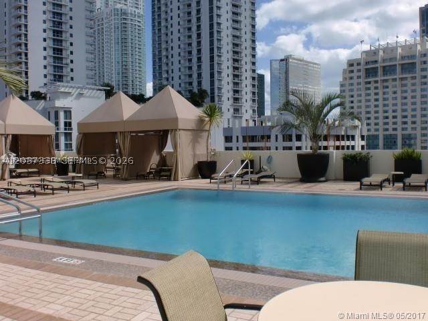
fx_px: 433
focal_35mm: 35
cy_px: 160
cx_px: 214
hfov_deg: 52.6
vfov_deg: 40.7
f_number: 5.6
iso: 64
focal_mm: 6.3
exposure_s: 1/500
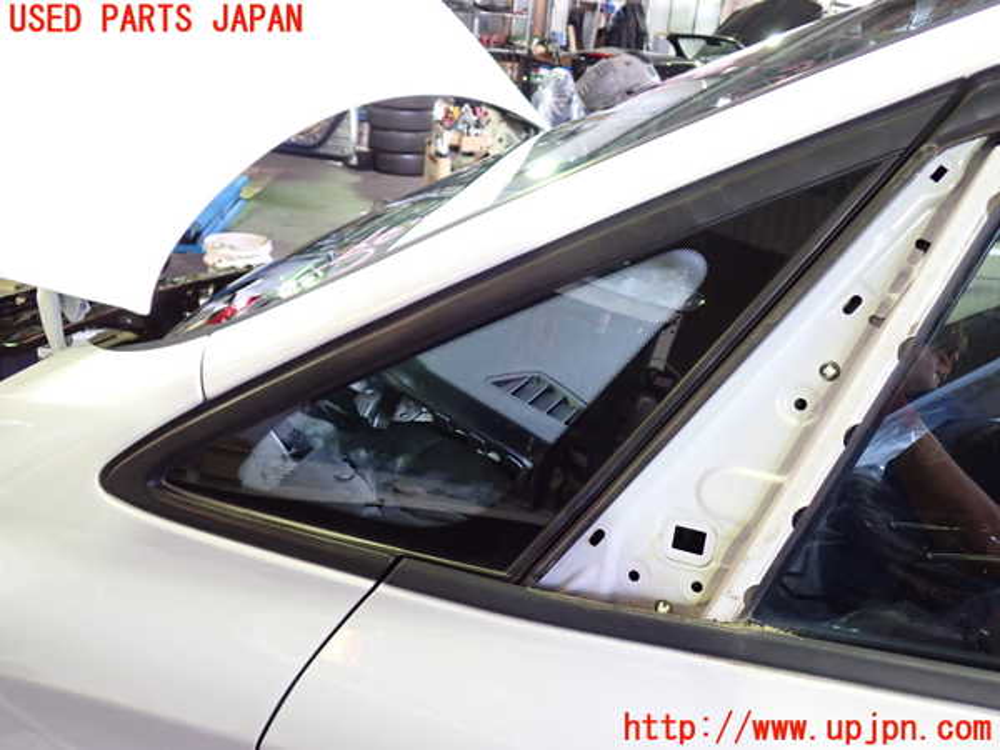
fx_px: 867
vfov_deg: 46.8
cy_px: 375
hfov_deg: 60.0
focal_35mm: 30
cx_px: 500
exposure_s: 1/30
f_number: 2.3
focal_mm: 5.4
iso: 500
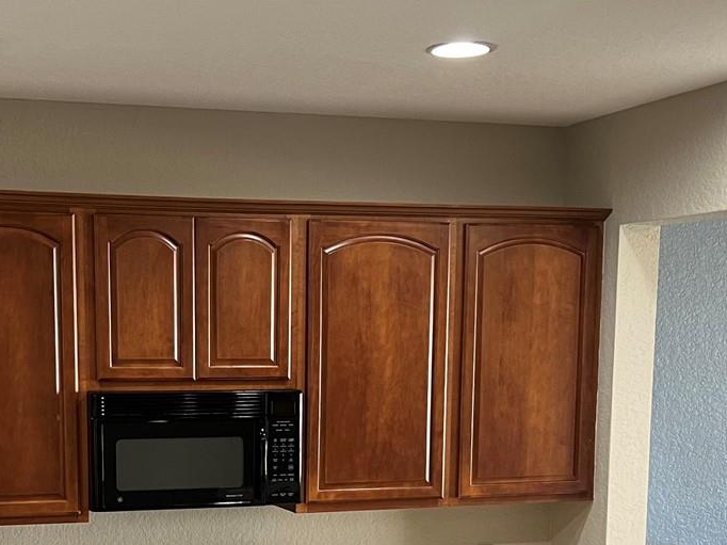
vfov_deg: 23.1
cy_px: 529
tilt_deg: -8.2
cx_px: 235
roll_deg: +0.6
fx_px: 1281
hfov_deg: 31.4
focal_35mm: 61
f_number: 1.5
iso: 200
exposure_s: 1/60
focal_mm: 5.7
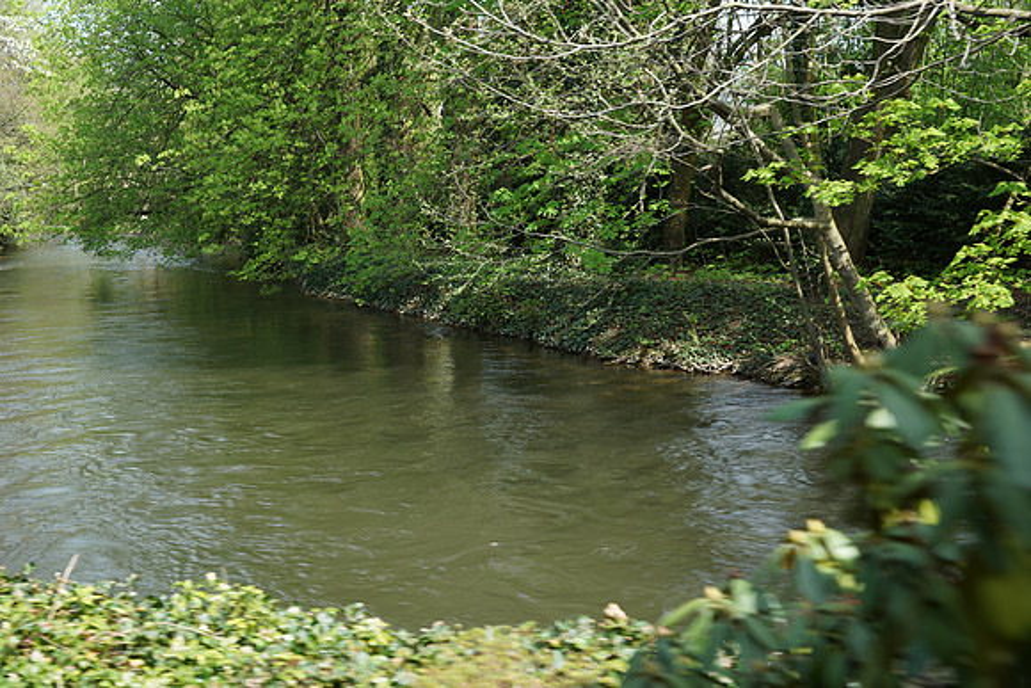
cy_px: 344
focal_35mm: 50
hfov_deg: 39.6
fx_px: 1432
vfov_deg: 27.0
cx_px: 516
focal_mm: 50
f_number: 5.6
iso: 100
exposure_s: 1/125
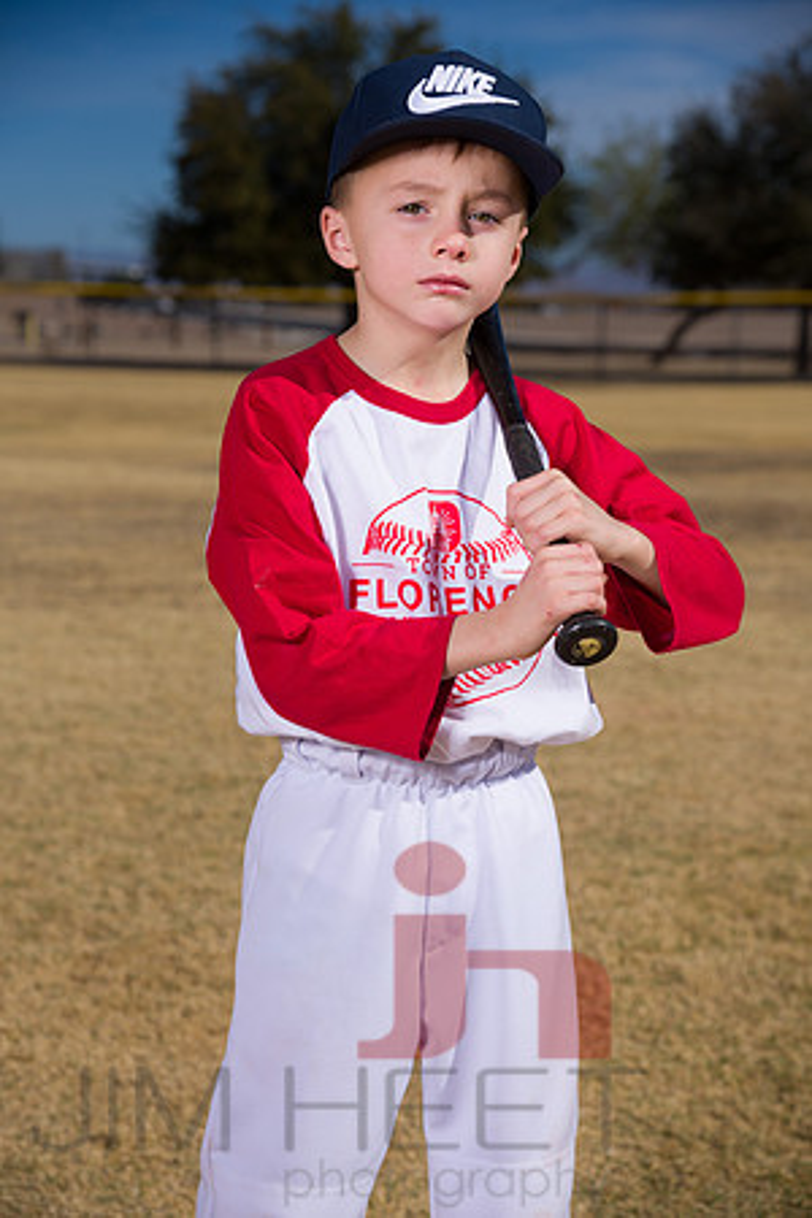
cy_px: 609
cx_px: 406
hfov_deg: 17.5
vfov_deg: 26.0
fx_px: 2639
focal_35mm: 78
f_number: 5.6
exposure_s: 1/1250
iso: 100
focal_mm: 78
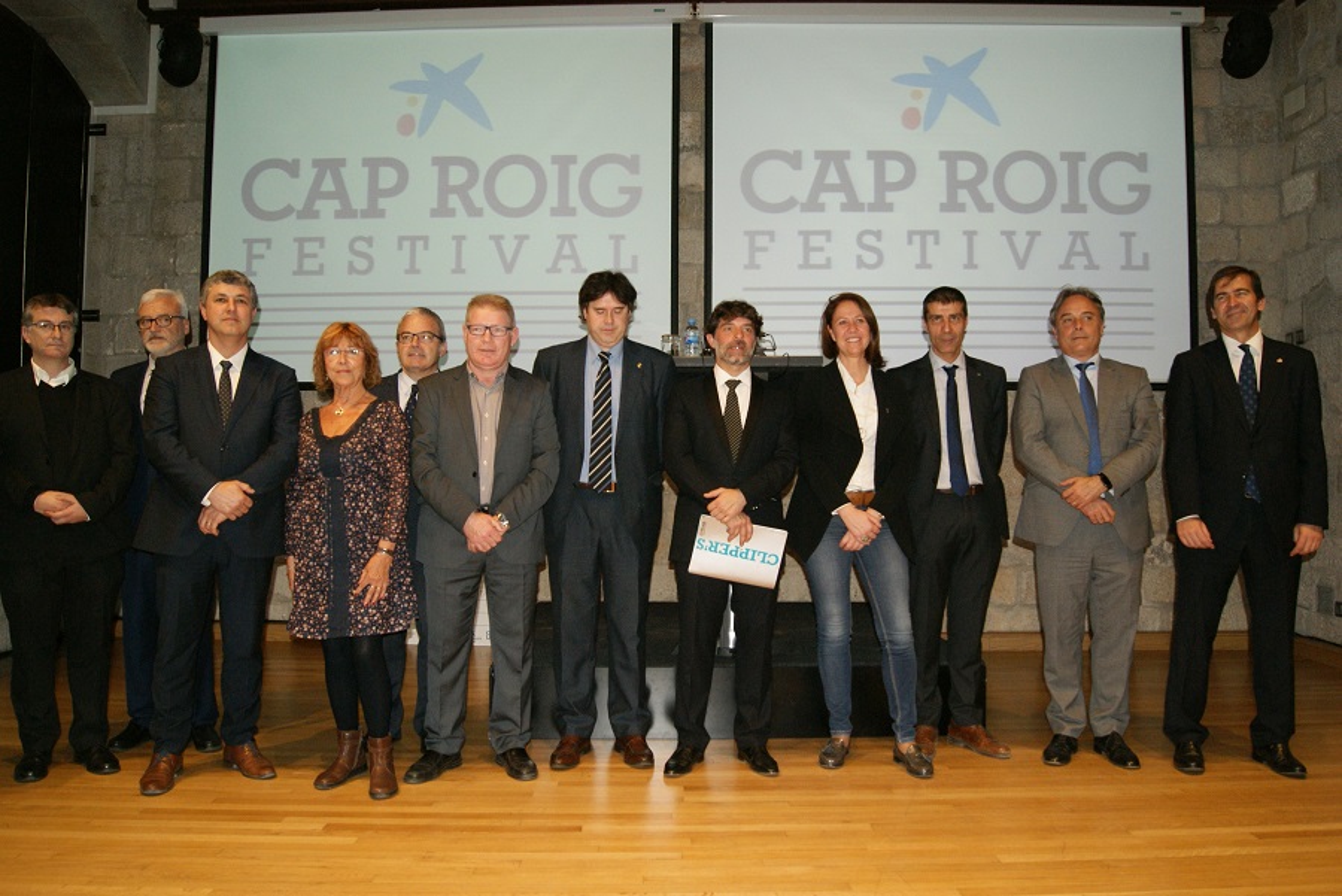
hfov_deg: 67.4
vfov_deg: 48.0
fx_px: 1007
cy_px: 448
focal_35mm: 27
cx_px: 671
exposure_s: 1/100
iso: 400
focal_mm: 18
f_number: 5.6
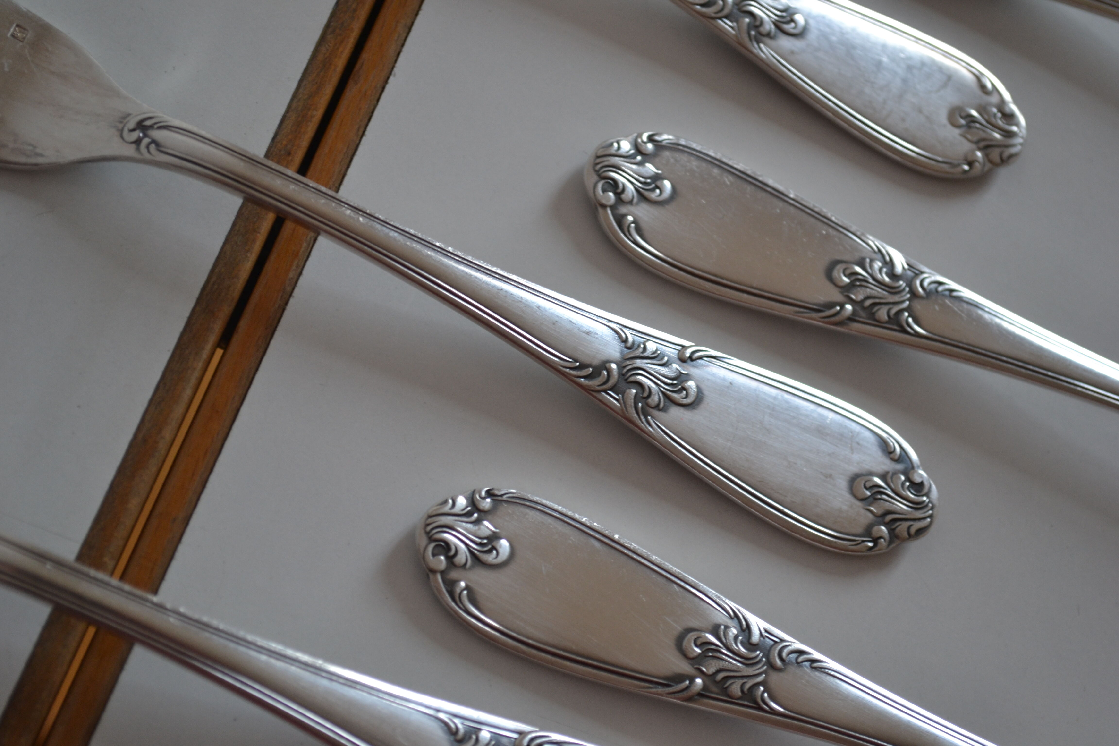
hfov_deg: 28.1
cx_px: 560
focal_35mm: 72
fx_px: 2238
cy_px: 373
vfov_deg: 18.9
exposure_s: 1/80
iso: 400
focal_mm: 48
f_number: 5.3
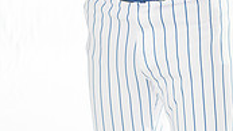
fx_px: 926
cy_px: -165
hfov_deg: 14.3
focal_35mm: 150
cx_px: 164
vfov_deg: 7.6
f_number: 4.5
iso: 800
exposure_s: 1/200
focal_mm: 55
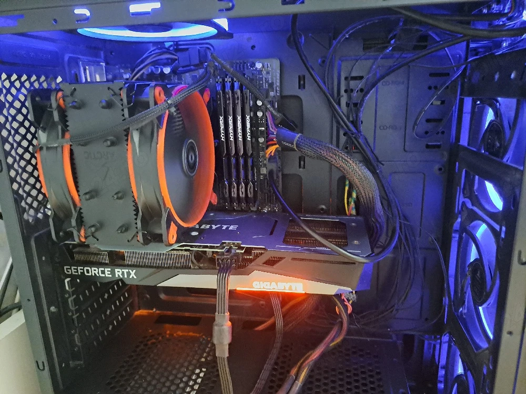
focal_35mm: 24
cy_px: 197
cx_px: 263
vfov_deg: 56.8
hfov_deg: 71.6
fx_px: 365
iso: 1600
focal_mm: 5.23
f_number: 1.8
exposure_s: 1/4
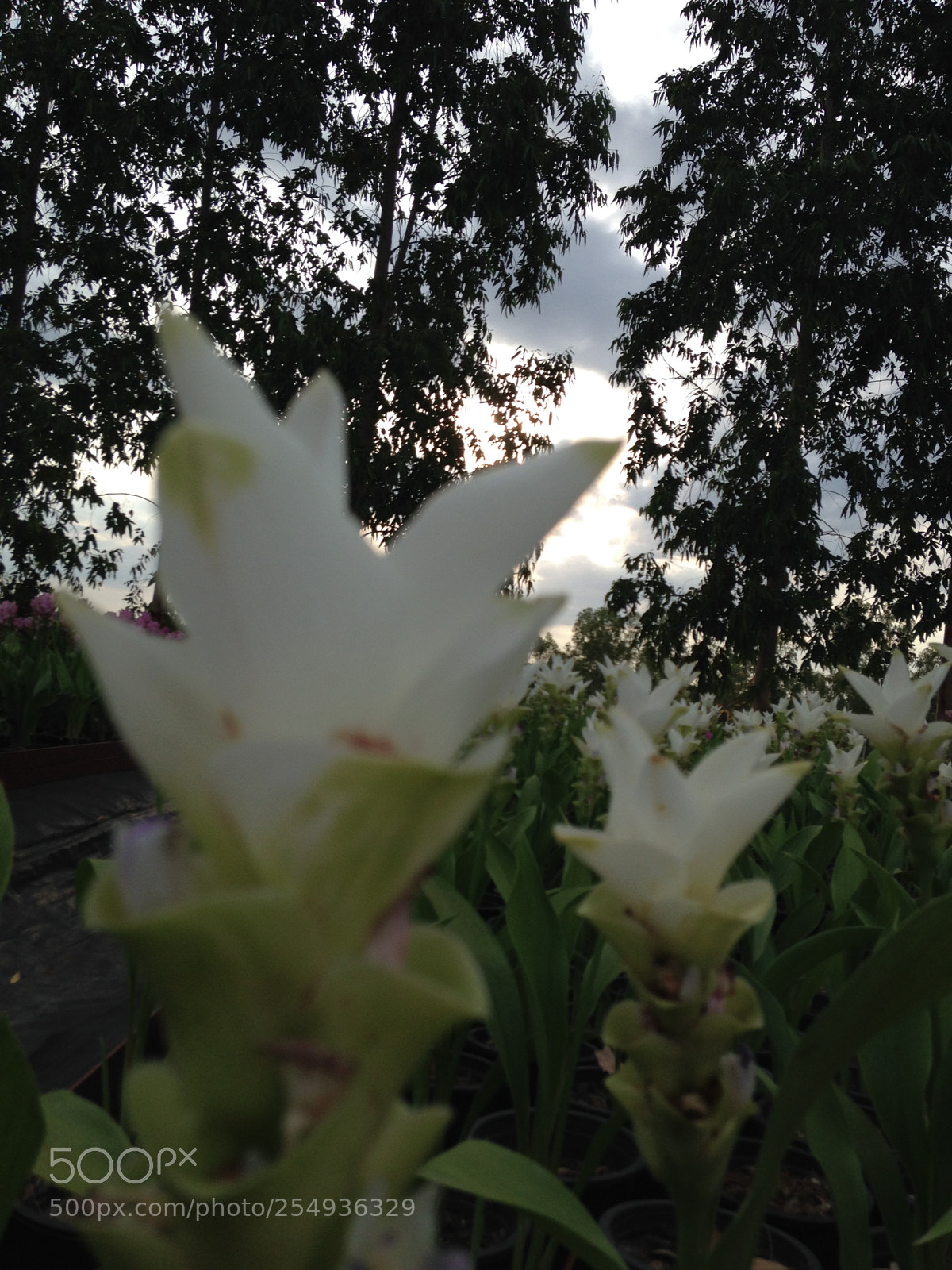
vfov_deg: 55.4
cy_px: 635
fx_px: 1210
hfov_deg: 42.9
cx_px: 476
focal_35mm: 33
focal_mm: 4.12
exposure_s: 1/874
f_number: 2.4
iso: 50
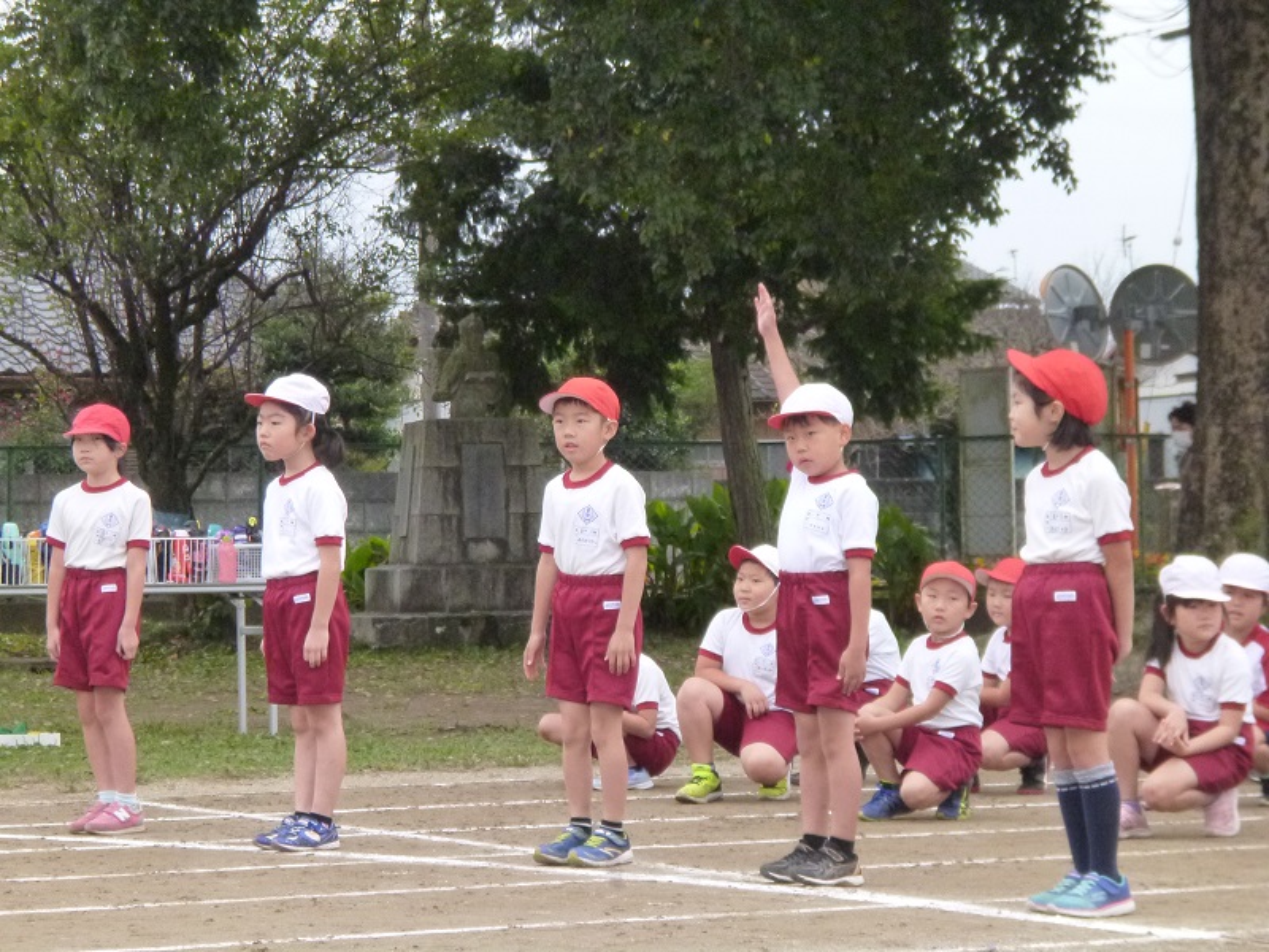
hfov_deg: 16.4
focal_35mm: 120
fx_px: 4399
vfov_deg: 12.3
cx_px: 634
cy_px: 476
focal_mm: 21.5
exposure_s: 1/100
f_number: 6.4
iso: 800
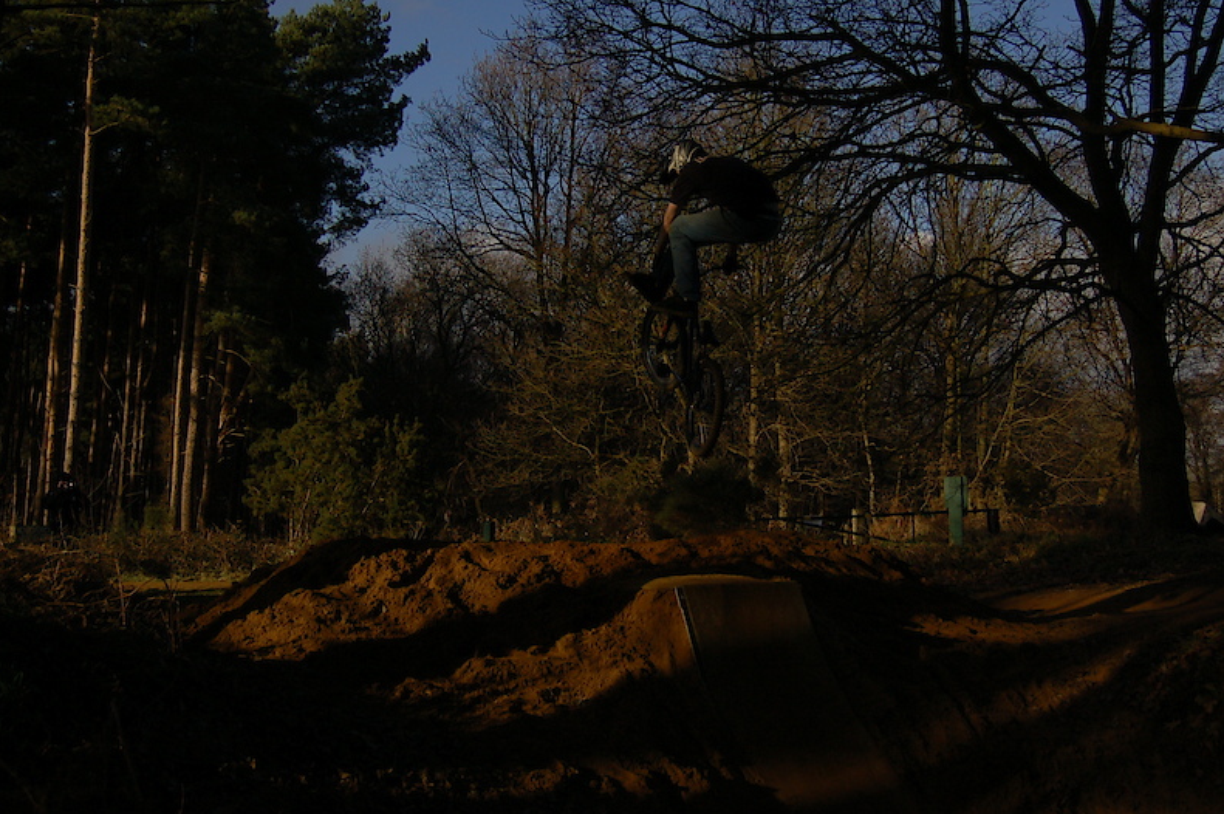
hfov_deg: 43.9
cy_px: 292
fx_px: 1517
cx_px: 655
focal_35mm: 45
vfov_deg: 29.9
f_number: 3.8
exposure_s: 1/4000
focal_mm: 23
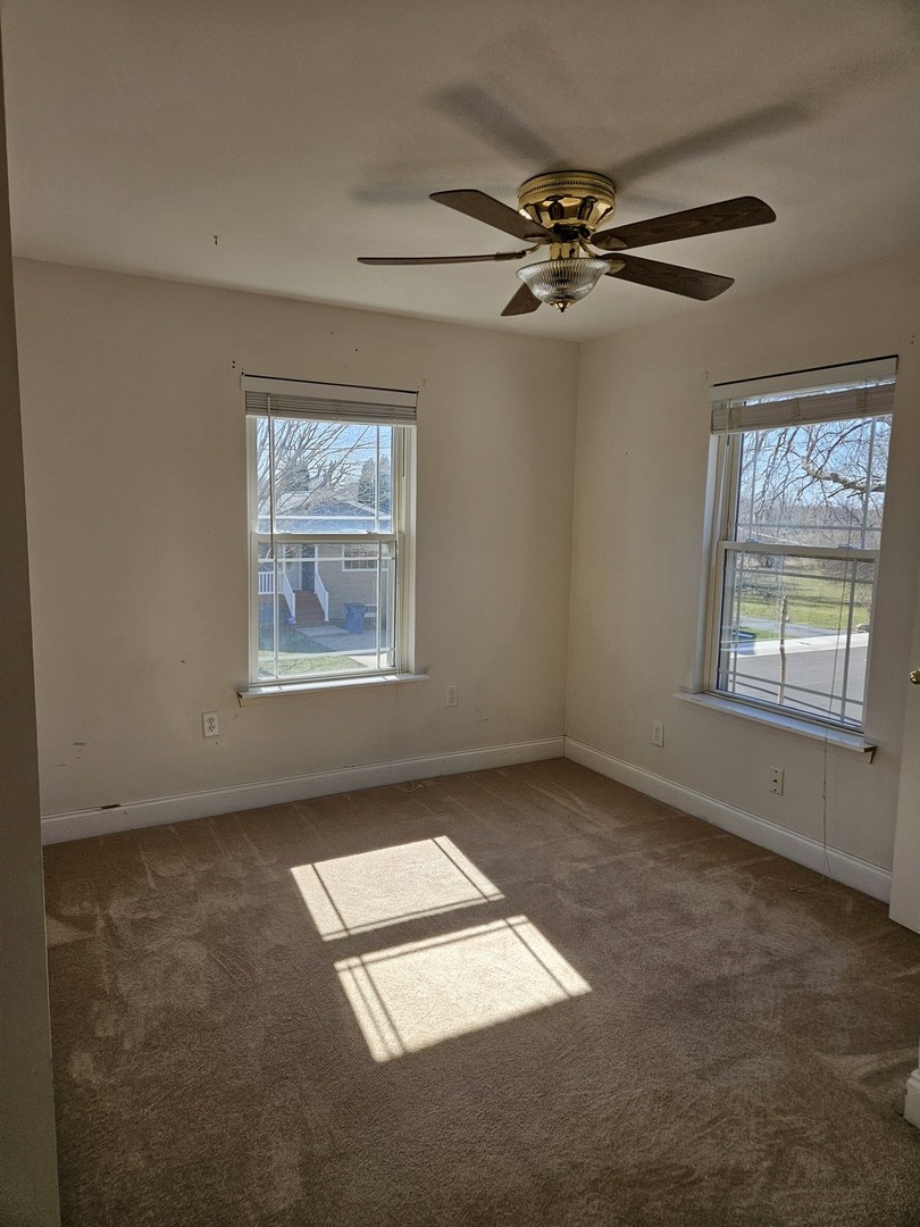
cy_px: 614
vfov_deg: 73.9
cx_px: 460
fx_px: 815
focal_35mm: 23
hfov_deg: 58.9
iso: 40
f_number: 1.8
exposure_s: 1/719
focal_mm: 5.4
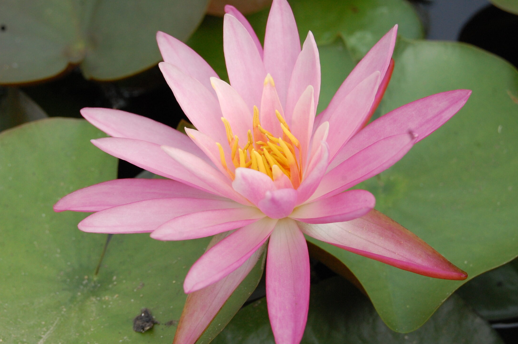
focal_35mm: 97
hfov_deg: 21.1
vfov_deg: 14.1
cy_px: 168
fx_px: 1388
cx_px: 285
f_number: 11
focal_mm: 55
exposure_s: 1/500
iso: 800
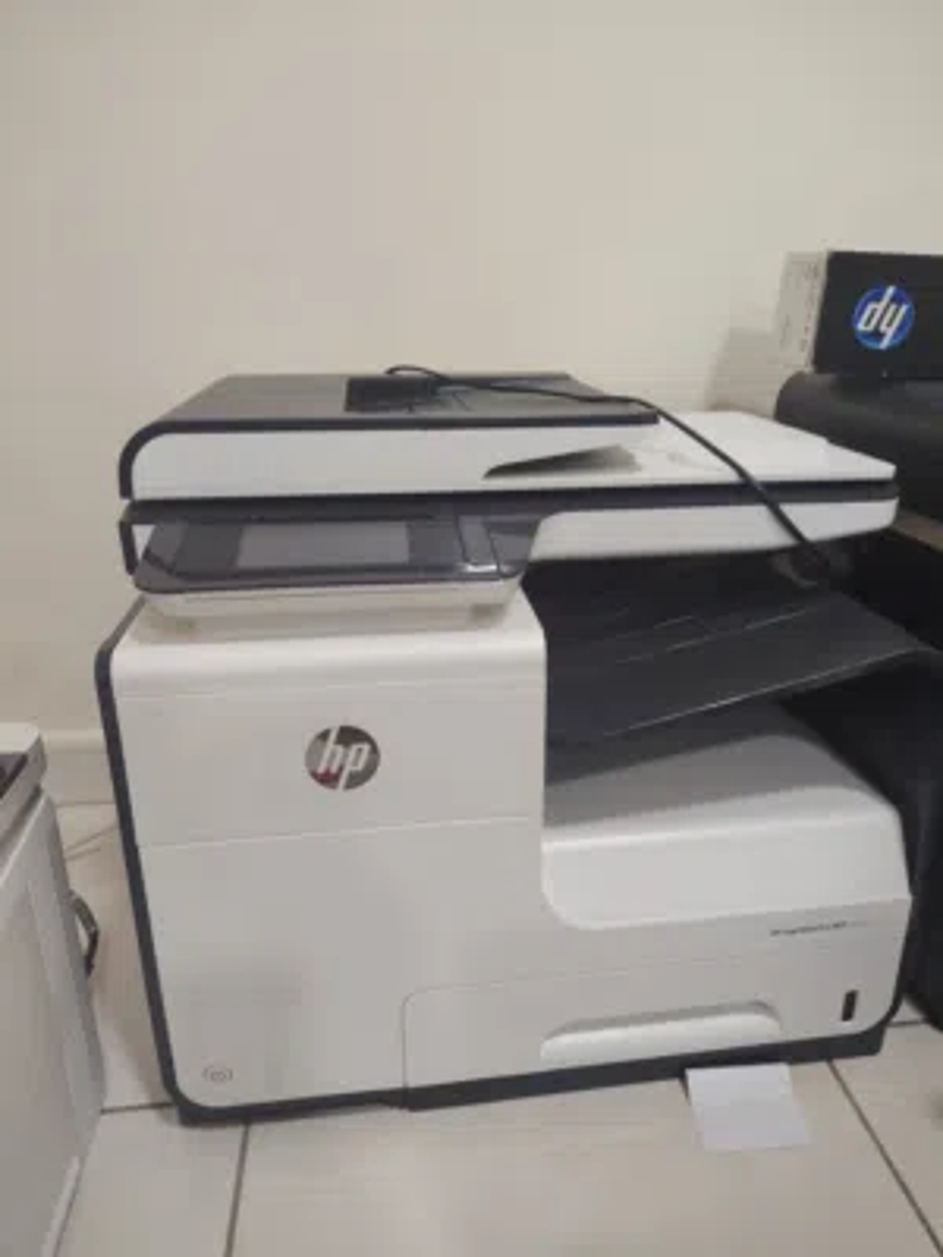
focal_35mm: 24
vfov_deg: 71.6
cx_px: 472
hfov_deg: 56.8
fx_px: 872
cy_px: 628
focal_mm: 5.25
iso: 603
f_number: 1.75
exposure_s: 1/25
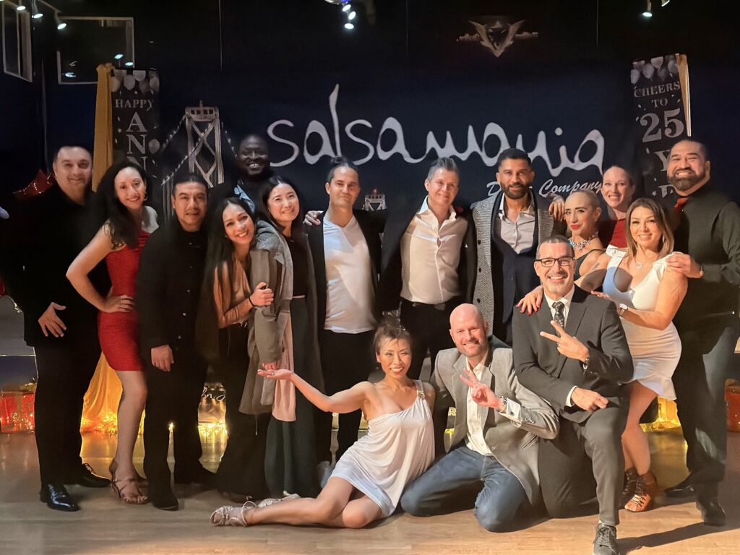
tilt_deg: -3.0
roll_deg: +1.0
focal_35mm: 48
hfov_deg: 39.7
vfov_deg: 30.3
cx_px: 370
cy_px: 278
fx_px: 1026
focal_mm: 6.76
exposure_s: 1/87
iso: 3200
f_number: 1.78
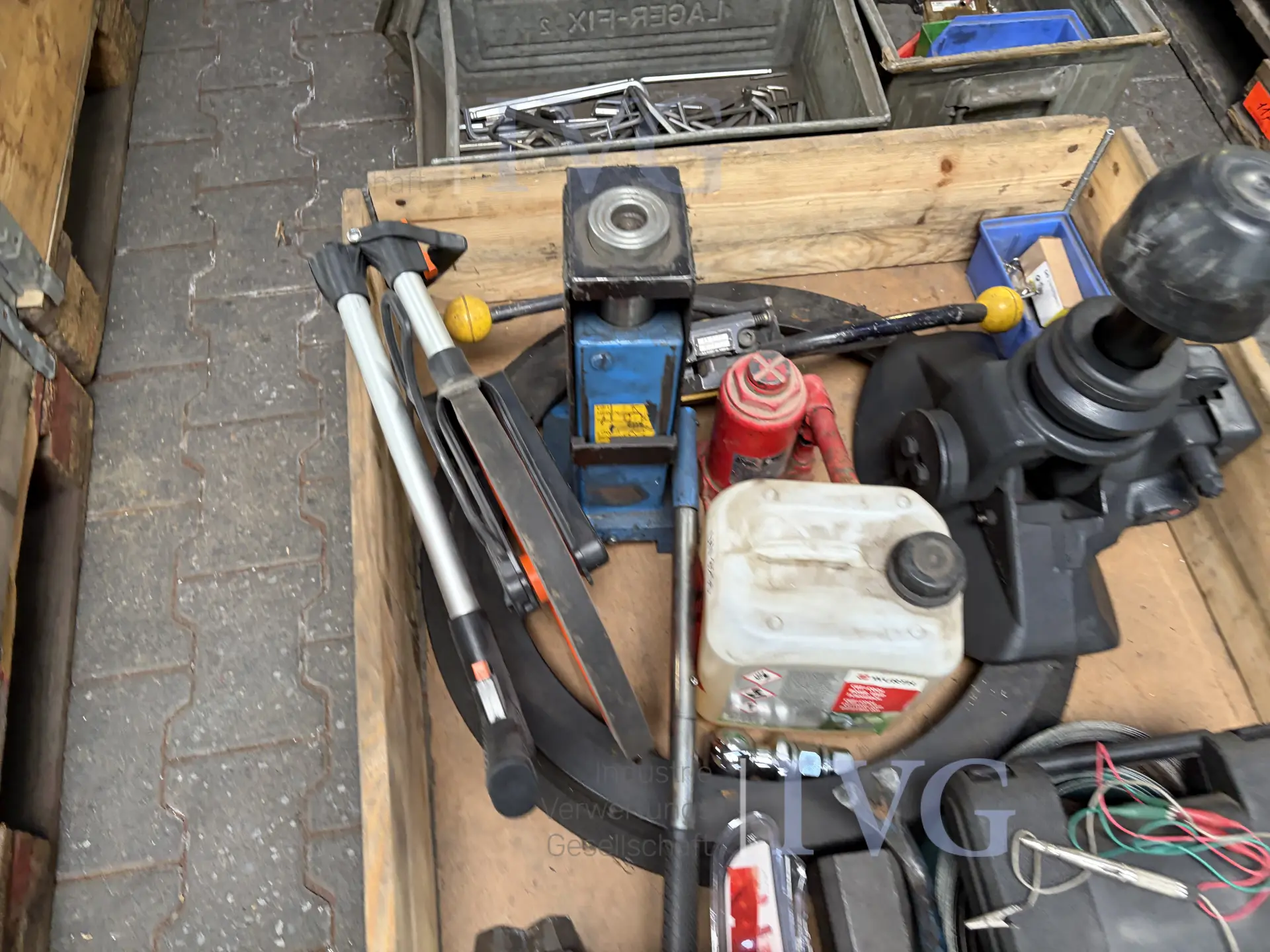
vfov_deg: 53.1
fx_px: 954
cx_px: 635
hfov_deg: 67.3
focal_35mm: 26
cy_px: 476
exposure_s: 1/60
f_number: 1.6
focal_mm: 5.96
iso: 200
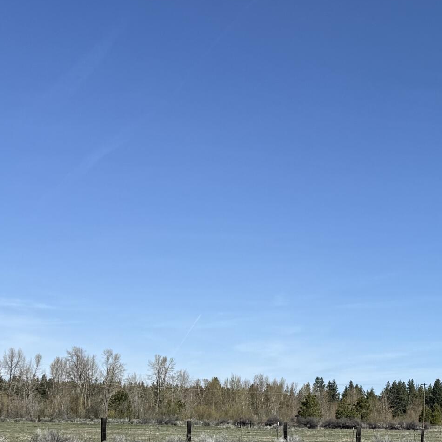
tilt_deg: +2.8
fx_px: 968
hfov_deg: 22.1
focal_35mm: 67
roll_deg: -1.8
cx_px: 627
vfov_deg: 25.0
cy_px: 390
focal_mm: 6.76
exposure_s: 1/4975
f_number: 1.78
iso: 80
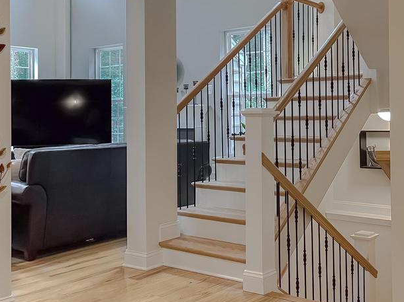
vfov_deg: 34.1
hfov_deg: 43.6
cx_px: 295
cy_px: 108
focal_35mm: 42
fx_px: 490
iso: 125
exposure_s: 1/60
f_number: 1.6
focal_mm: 5.1
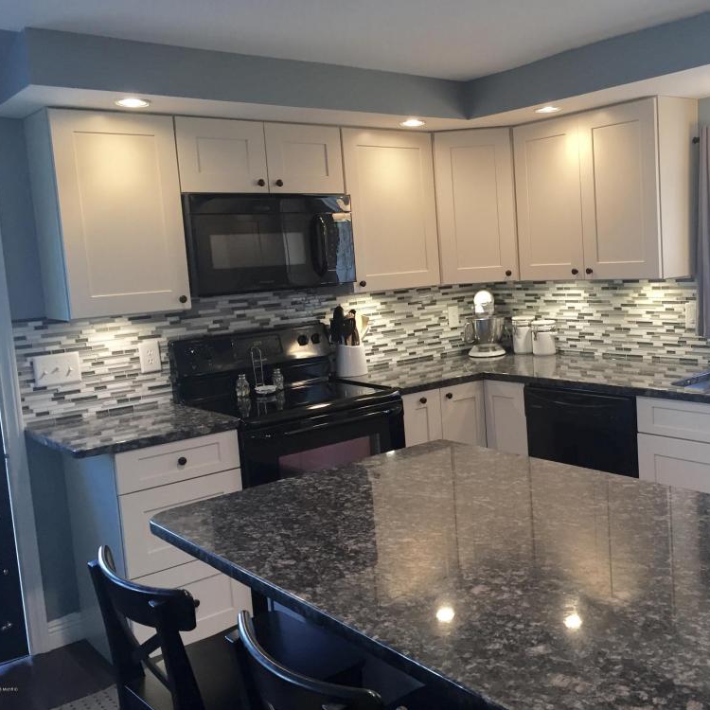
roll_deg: +3.1
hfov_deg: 46.5
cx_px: 472
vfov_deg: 47.2
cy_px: 348
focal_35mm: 35
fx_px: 812
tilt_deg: -6.5
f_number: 2.2
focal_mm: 4.15
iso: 64
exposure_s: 1/30
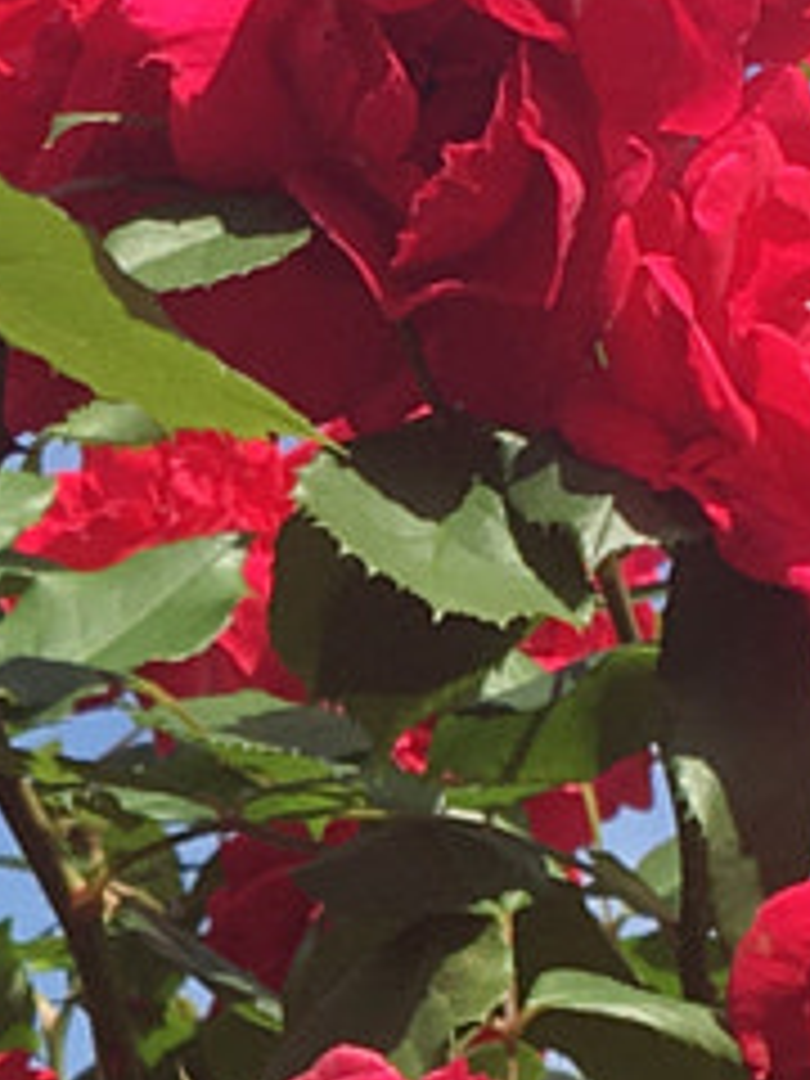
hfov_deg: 7.6
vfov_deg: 10.2
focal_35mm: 193
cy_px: 1102
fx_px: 6021
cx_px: -360
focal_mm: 4.15
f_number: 2.2
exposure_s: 1/905
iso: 25
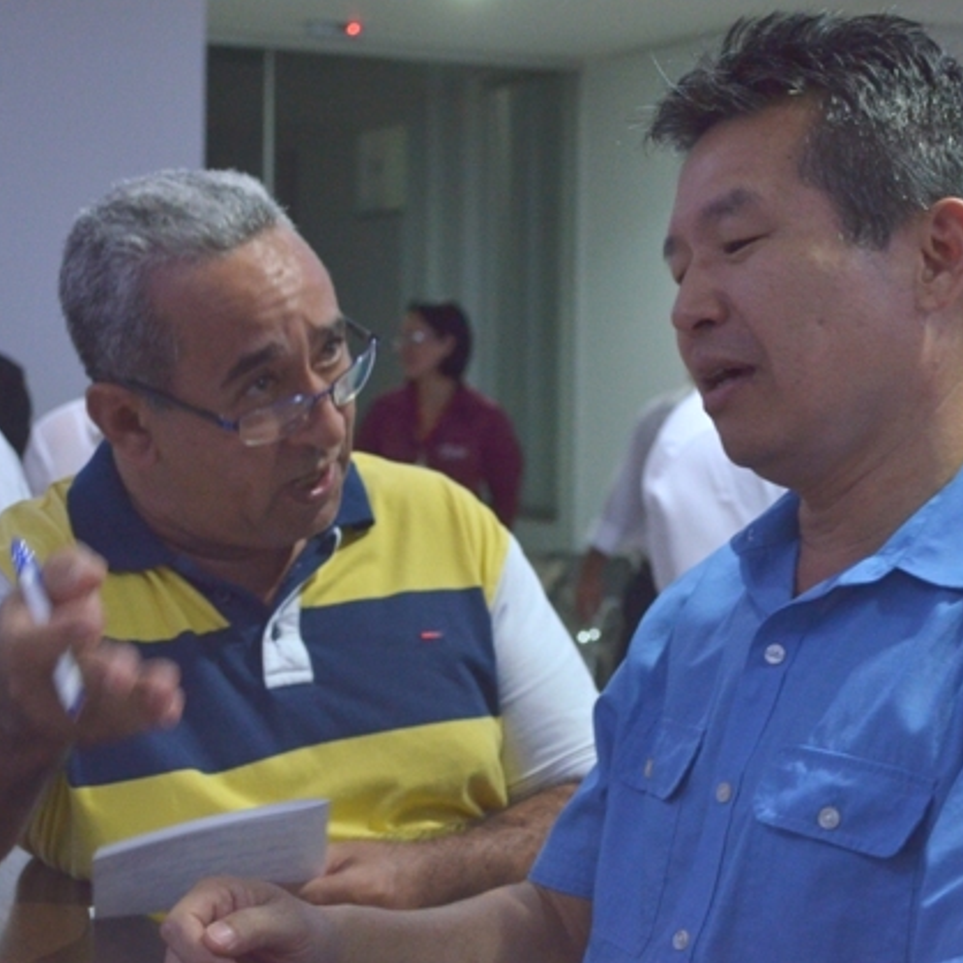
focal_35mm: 78
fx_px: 2455
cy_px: 477
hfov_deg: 22.2
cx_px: 523
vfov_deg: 22.2
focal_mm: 40
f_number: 5.3
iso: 1600
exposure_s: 1/30
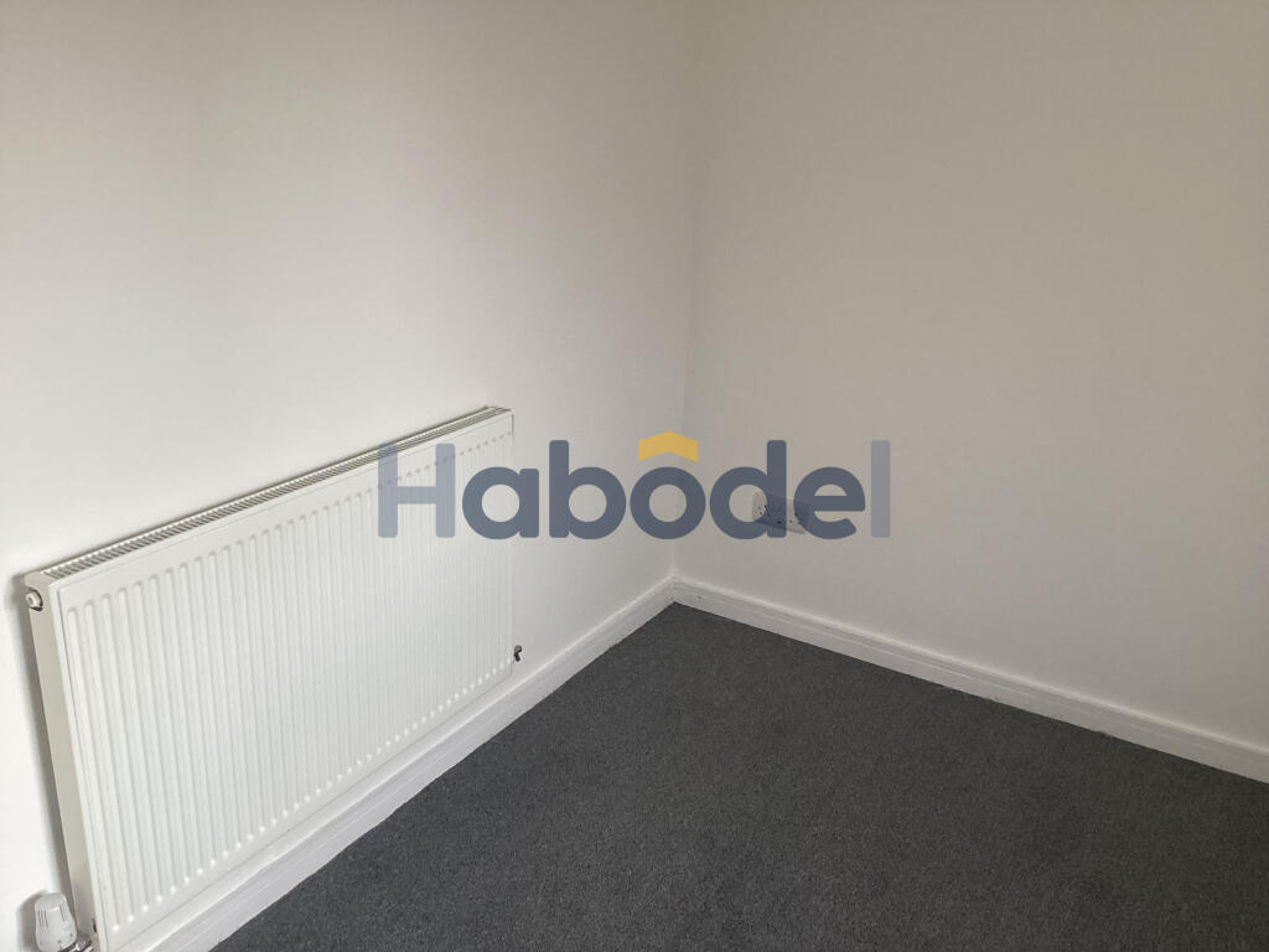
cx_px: 634
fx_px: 1136
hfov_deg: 58.4
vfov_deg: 45.4
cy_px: 476
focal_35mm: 31
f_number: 2.4
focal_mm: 3.3
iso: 64
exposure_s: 1/120
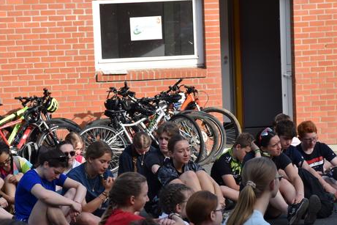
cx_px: 168
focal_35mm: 205
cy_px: 140
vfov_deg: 6.7
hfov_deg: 10.0
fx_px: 1918
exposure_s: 1/250
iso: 200
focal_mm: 90
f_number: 8
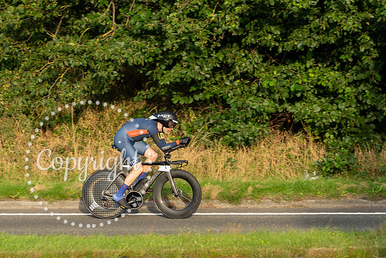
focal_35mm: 274
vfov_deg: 5.0
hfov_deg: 7.5
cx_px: 146
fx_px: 2936
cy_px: 129
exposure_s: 1/1000
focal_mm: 171
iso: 640
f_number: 4
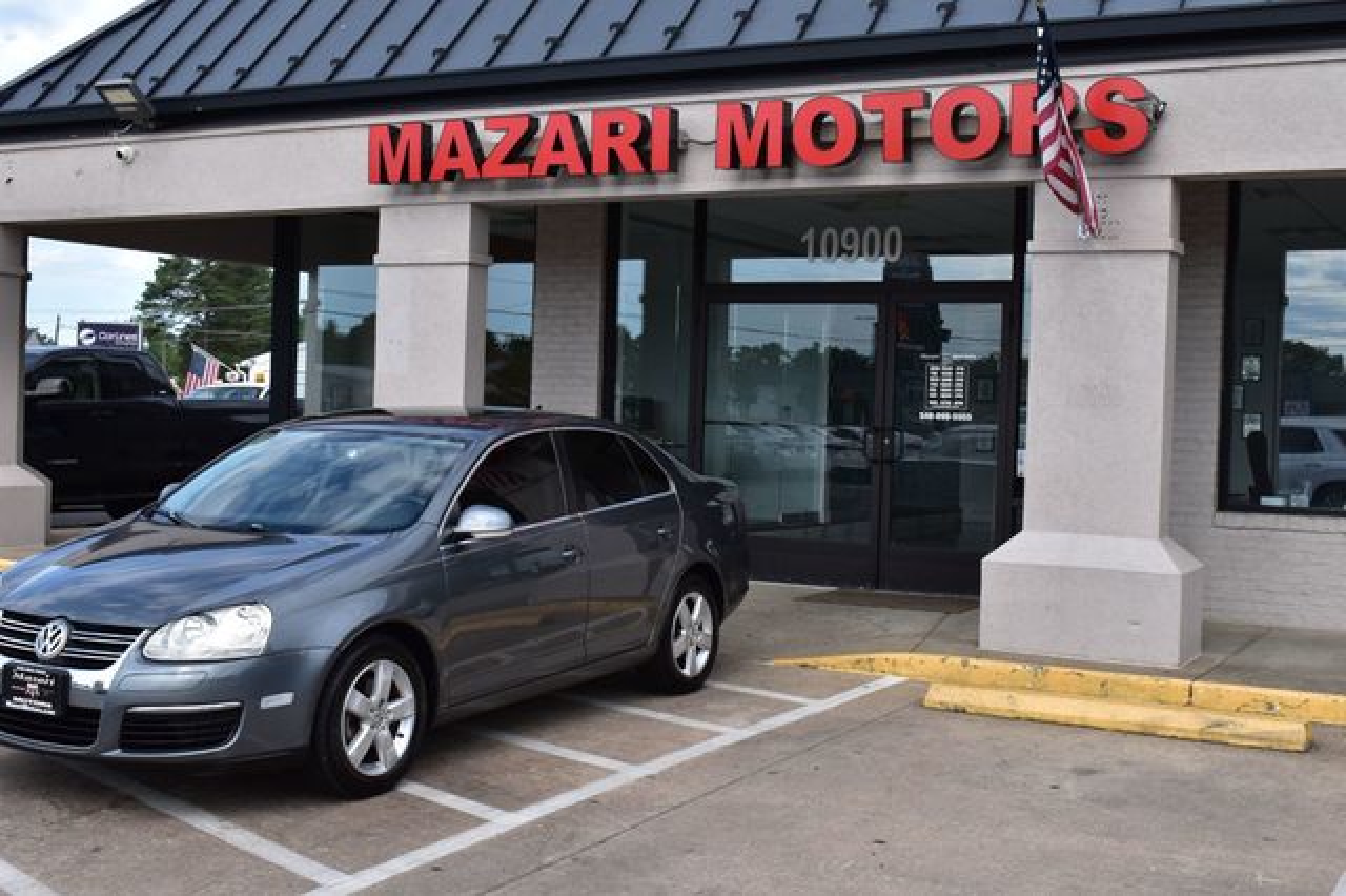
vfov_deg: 29.8
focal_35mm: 45
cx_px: 673
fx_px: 1682
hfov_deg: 43.6
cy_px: 448
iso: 400
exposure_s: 1/400
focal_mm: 30
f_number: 11
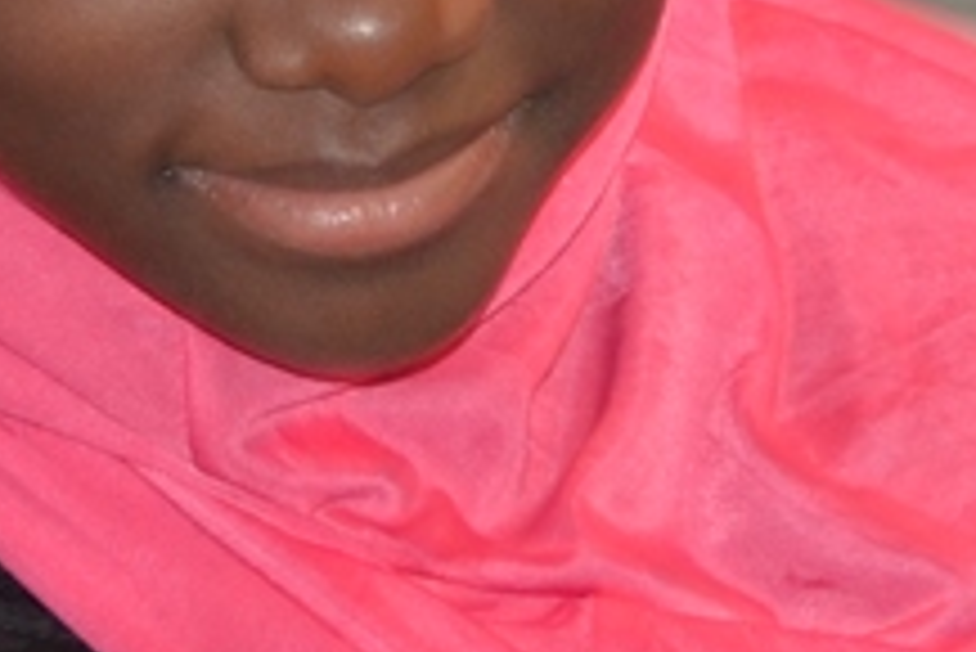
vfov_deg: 2.3
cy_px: -135
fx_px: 16494
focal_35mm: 608
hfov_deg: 3.4
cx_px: 306
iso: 640
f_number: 4
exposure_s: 1/50
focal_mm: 86
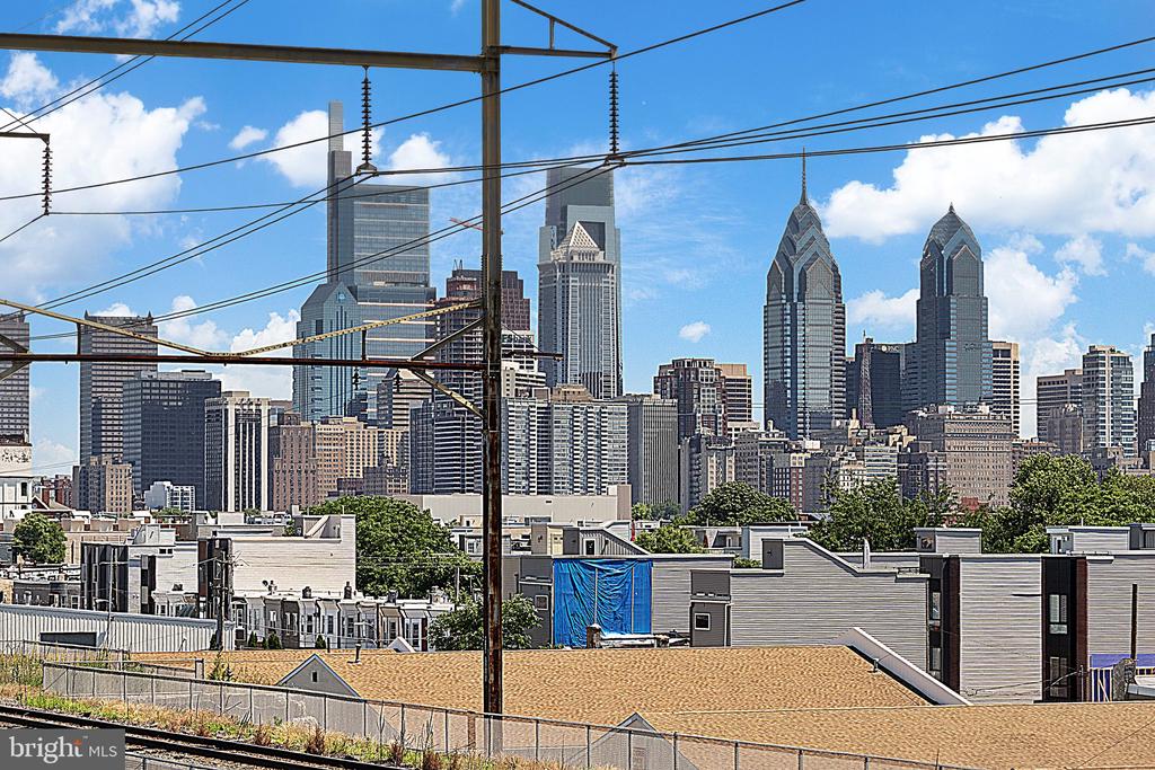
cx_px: 578
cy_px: 385
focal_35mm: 112
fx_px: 3594
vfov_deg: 12.2
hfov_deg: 18.3
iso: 320
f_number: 13
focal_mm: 75
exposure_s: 1/160
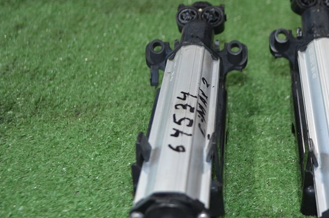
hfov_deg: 30.2
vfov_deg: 20.7
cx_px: 269
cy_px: 157
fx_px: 593
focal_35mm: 65
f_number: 4
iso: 500
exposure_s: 1/60
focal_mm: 24
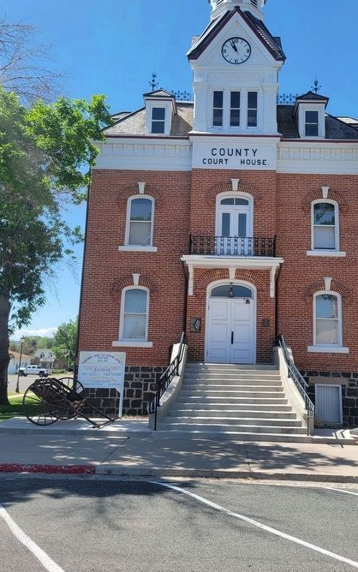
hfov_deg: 38.0
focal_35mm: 33
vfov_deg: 58.0
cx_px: 233
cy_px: 252
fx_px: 515
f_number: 1.8
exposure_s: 1/1505
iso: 40
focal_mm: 5.4
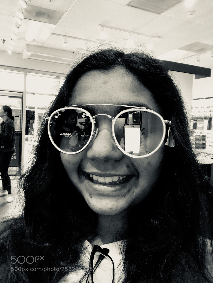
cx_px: 106
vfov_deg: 56.8
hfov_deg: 44.2
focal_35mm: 32
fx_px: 262
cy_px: 142
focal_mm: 2.87
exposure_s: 1/60
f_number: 2.2
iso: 100
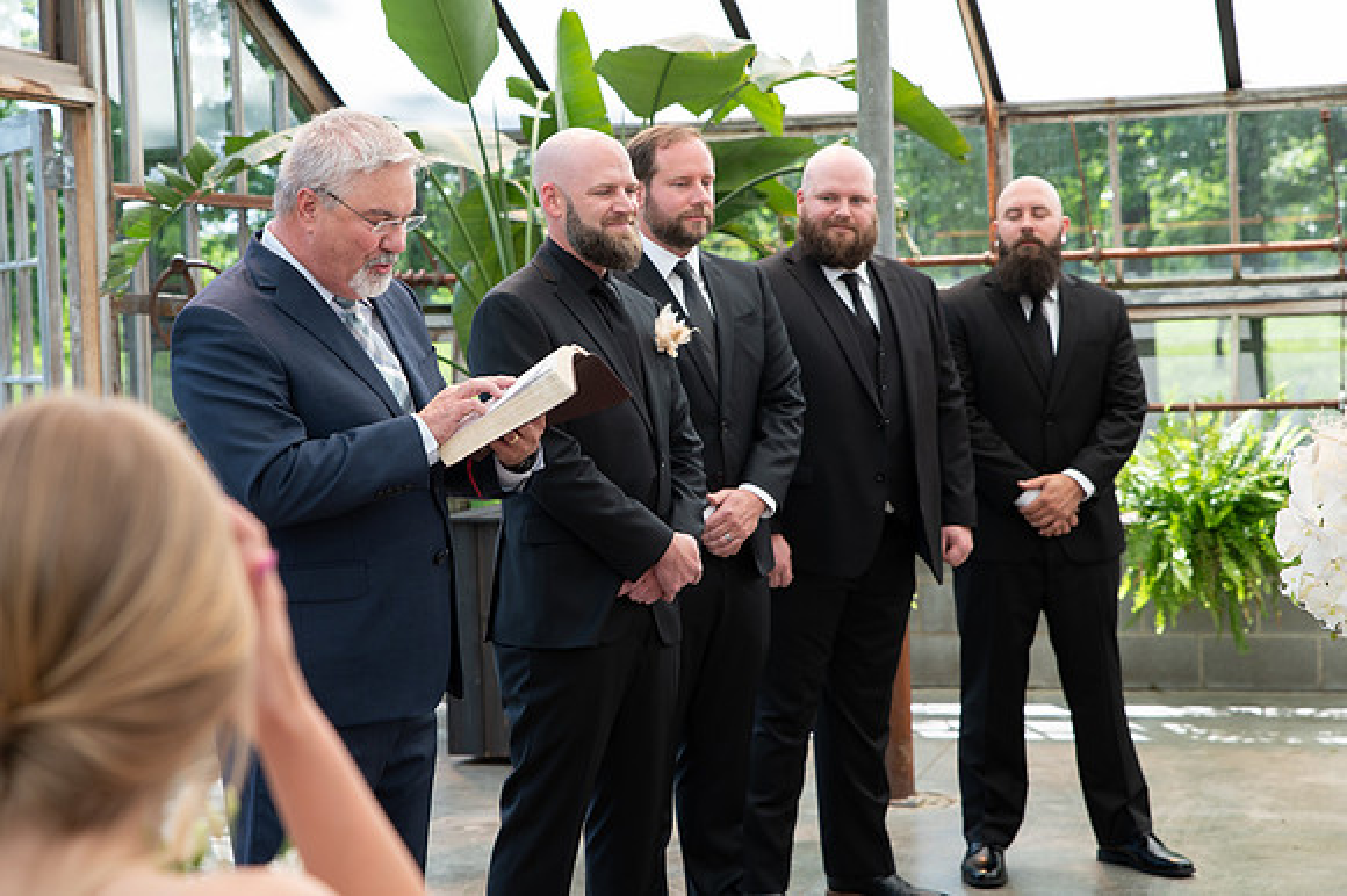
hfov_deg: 25.6
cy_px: 407
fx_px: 2964
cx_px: 613
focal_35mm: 79
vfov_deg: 17.2
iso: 160
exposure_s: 1/200
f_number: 5
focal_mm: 70
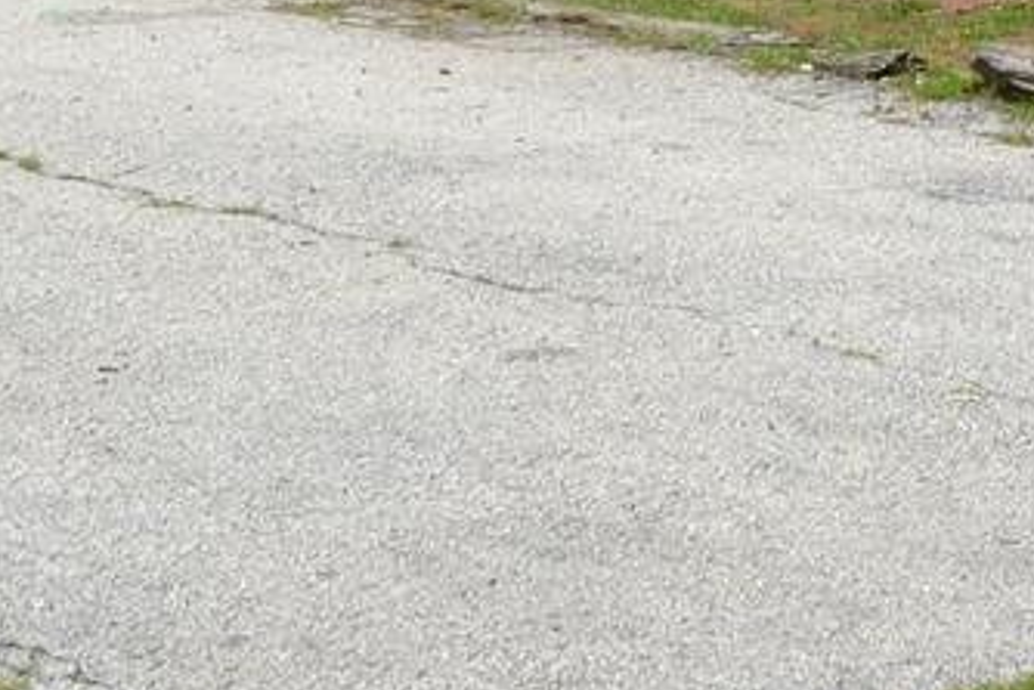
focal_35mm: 184
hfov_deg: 10.5
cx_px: 1901
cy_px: -1369
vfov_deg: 6.8
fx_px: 5287
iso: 100
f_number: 8
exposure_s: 1/250
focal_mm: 20
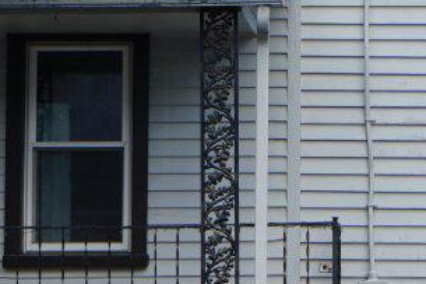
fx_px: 1904
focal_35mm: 161
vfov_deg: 8.5
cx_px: 427
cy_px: 166
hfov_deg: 12.6
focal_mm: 16
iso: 100
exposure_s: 1/100
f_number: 9
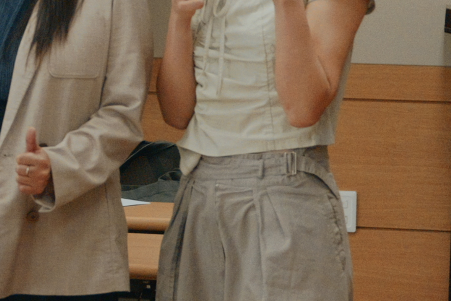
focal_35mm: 222
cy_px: 127
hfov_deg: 8.6
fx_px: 2781
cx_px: -537
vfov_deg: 6.2
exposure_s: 1/100
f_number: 2.8
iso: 2500
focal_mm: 40
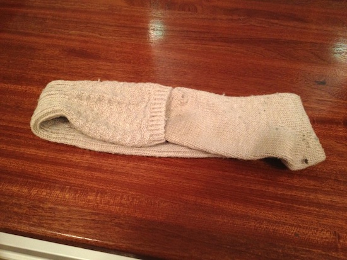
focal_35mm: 35
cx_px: 174
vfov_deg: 40.7
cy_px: 130
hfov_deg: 52.6
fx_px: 351
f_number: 2.4
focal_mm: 4.28
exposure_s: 1/20
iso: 200
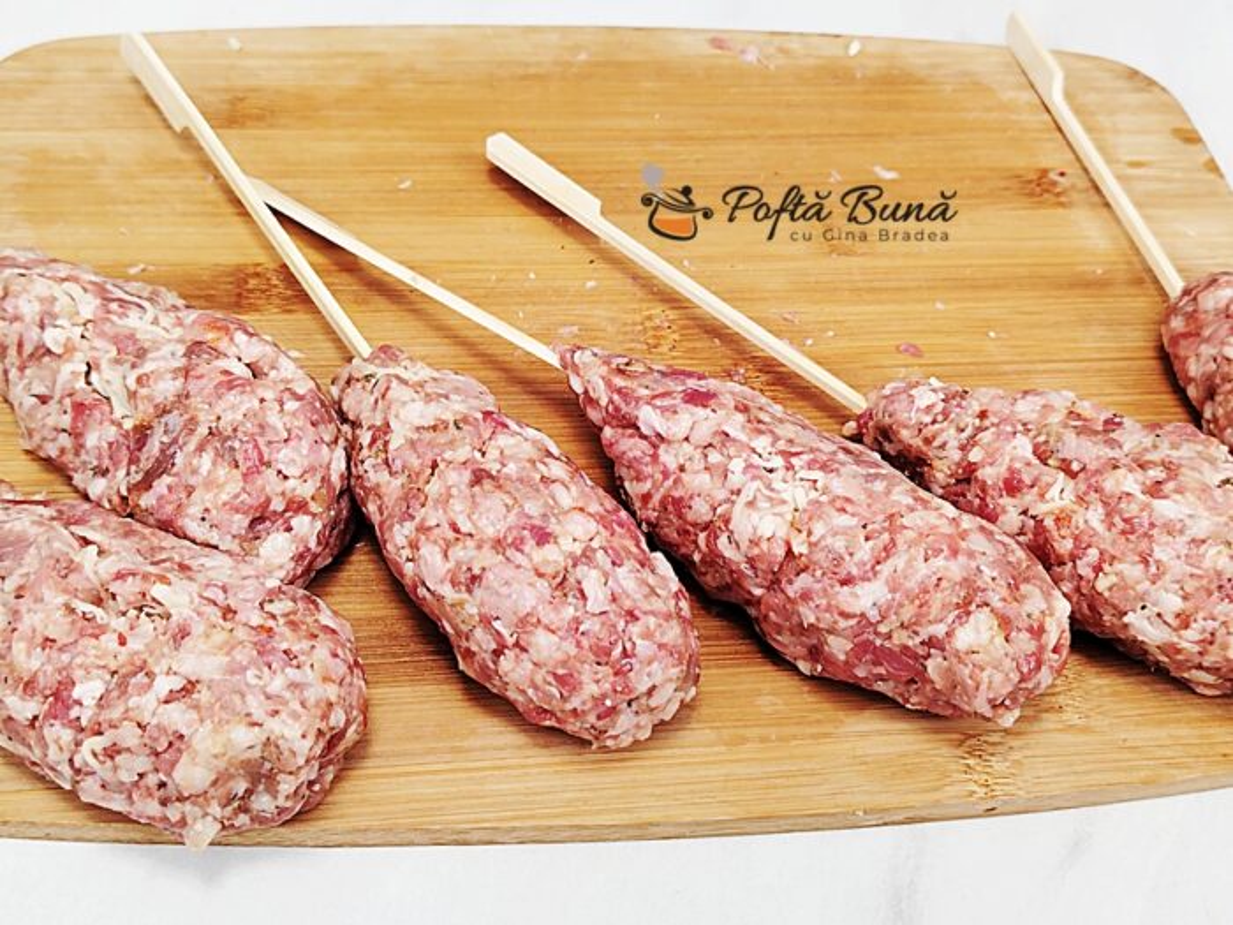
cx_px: 616
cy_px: 462
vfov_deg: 33.6
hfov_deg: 43.9
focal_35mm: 43
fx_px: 1532
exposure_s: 1/50
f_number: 1.75
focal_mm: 5.25
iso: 328
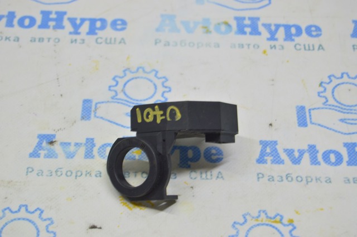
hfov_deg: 24.6
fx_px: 817
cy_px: 118
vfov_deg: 16.5
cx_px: 178
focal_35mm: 82
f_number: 5.6
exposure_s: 1/20
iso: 400
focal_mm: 55
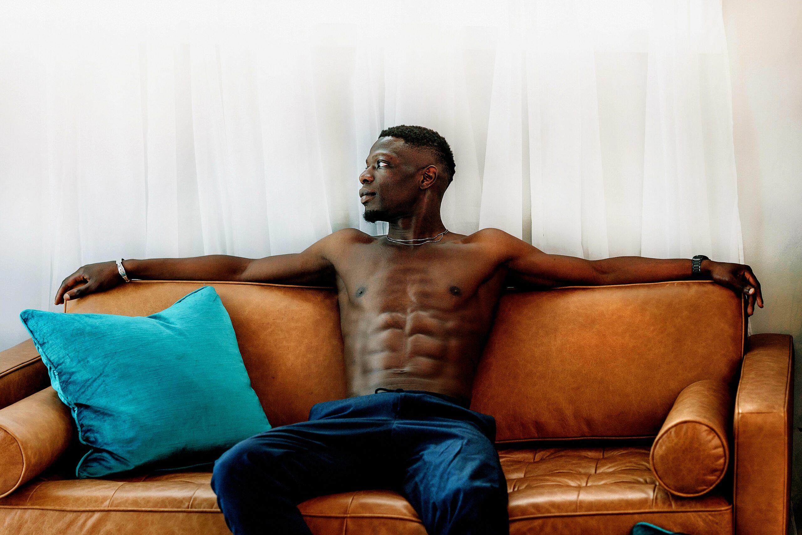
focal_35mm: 85
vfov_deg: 16.1
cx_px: 401
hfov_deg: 23.9
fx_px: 1894
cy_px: 268
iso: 400
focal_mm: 85
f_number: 2.8
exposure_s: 1/100
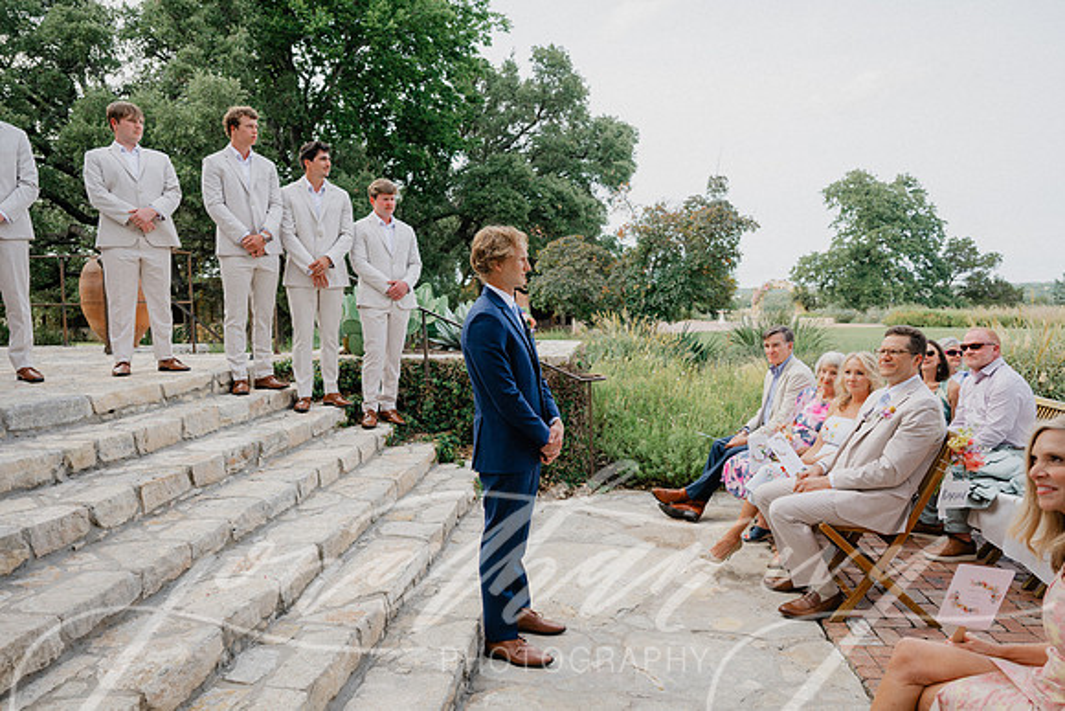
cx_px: 519
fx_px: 742
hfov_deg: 71.3
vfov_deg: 51.2
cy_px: 355
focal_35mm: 25
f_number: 3.5
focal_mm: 24
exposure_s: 1/500
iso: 100
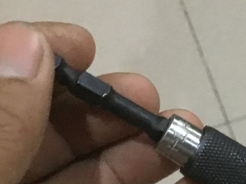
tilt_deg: -65.5
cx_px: 303
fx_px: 760
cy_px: 230
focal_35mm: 107
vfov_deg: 13.4
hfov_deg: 17.4
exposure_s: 1/17
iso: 250
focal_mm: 3.3
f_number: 2.4
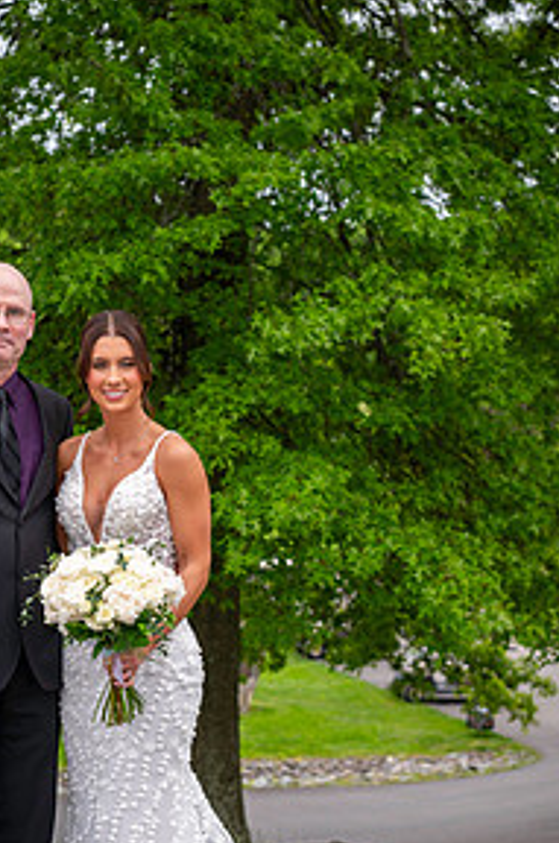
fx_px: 1753
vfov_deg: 27.0
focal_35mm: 75
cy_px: 457
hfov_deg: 18.1
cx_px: 177
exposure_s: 1/640
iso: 200
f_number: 4
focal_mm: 48
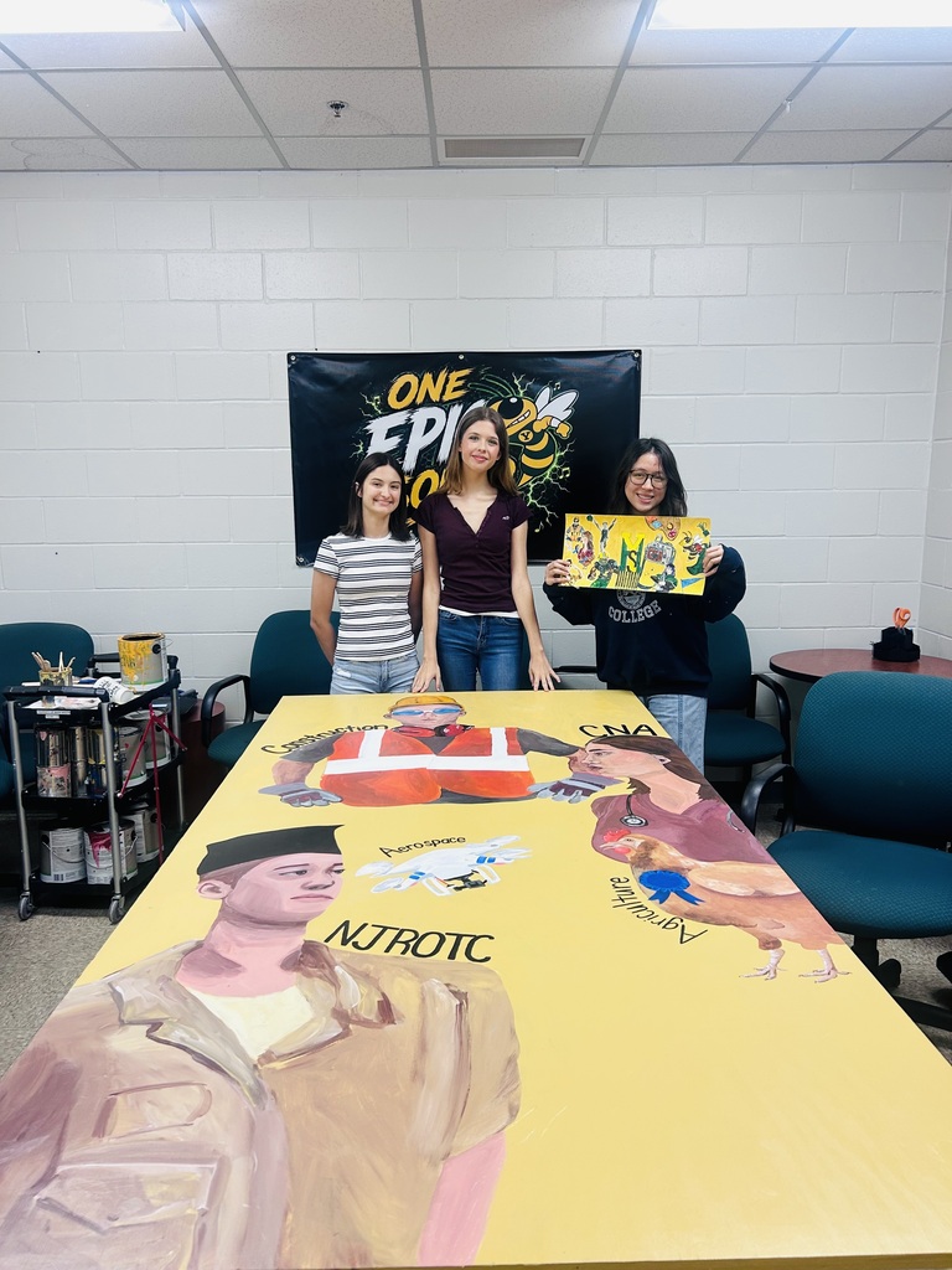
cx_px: 476
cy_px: 635
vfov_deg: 67.3
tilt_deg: -9.5
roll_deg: +0.6
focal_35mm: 26
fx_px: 953
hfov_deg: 53.1
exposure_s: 1/120
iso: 100
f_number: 1.5
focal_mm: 5.7
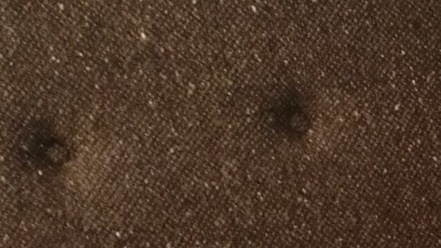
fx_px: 1742
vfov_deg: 7.6
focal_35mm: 149
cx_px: 824
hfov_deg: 12.9
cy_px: 604
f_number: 2.2
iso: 125
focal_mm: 4.5
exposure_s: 1/50
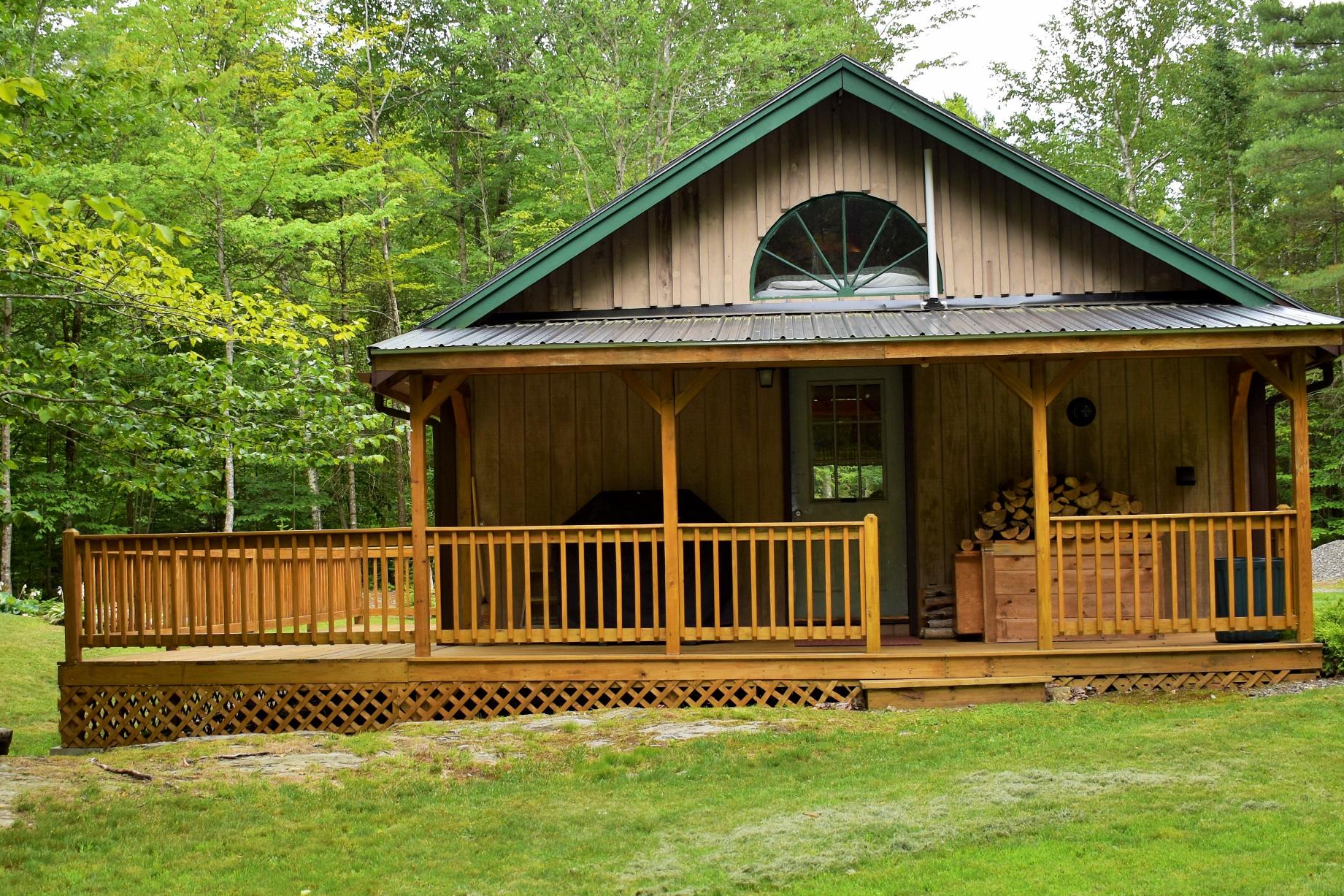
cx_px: 626
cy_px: 519
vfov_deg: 30.5
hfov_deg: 44.5
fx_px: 1642
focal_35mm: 44
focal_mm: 18
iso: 100
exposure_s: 1/100
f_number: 3.5
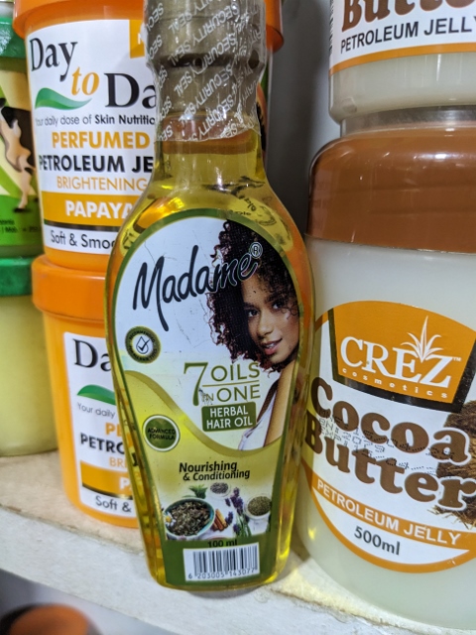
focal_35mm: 27
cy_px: 318
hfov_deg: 51.4
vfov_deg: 65.3
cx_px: 238
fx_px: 495
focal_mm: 4.38
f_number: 1.73
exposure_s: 1/37.4
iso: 276
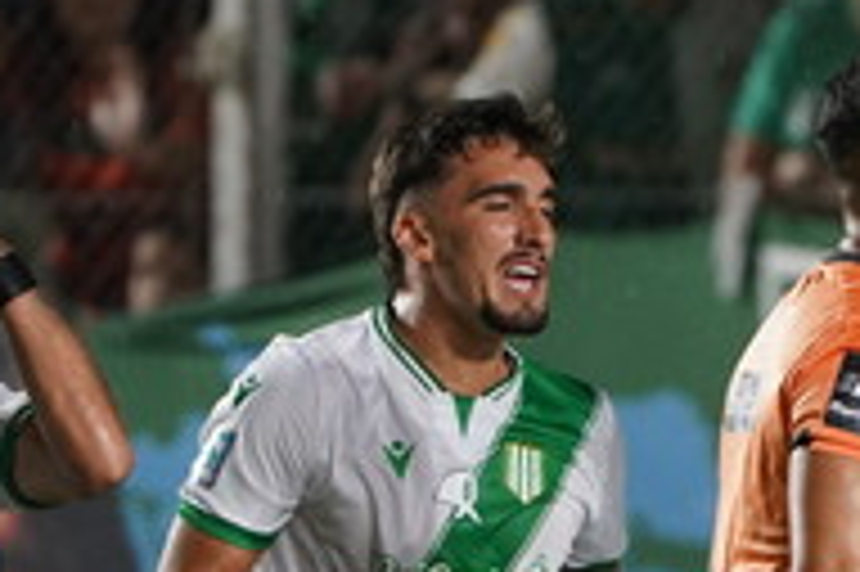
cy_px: 586
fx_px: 54037
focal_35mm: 2264
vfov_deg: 0.6
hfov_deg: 0.9
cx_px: 720
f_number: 6.3
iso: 4000
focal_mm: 600
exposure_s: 1/500
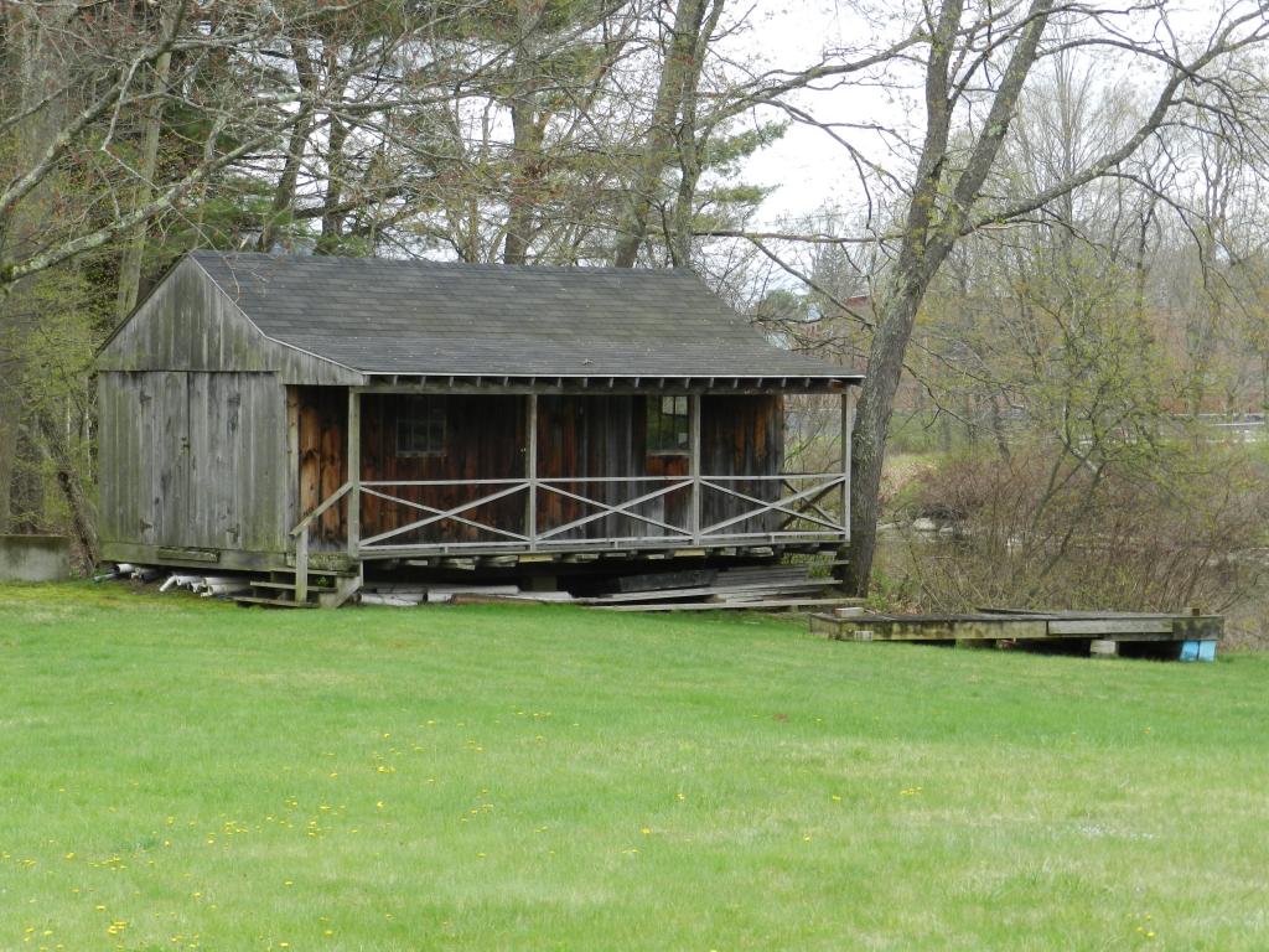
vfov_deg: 14.8
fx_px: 3666
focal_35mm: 100
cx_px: 634
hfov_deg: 19.6
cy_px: 476
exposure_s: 1/125
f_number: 4.6
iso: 160
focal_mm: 17.7
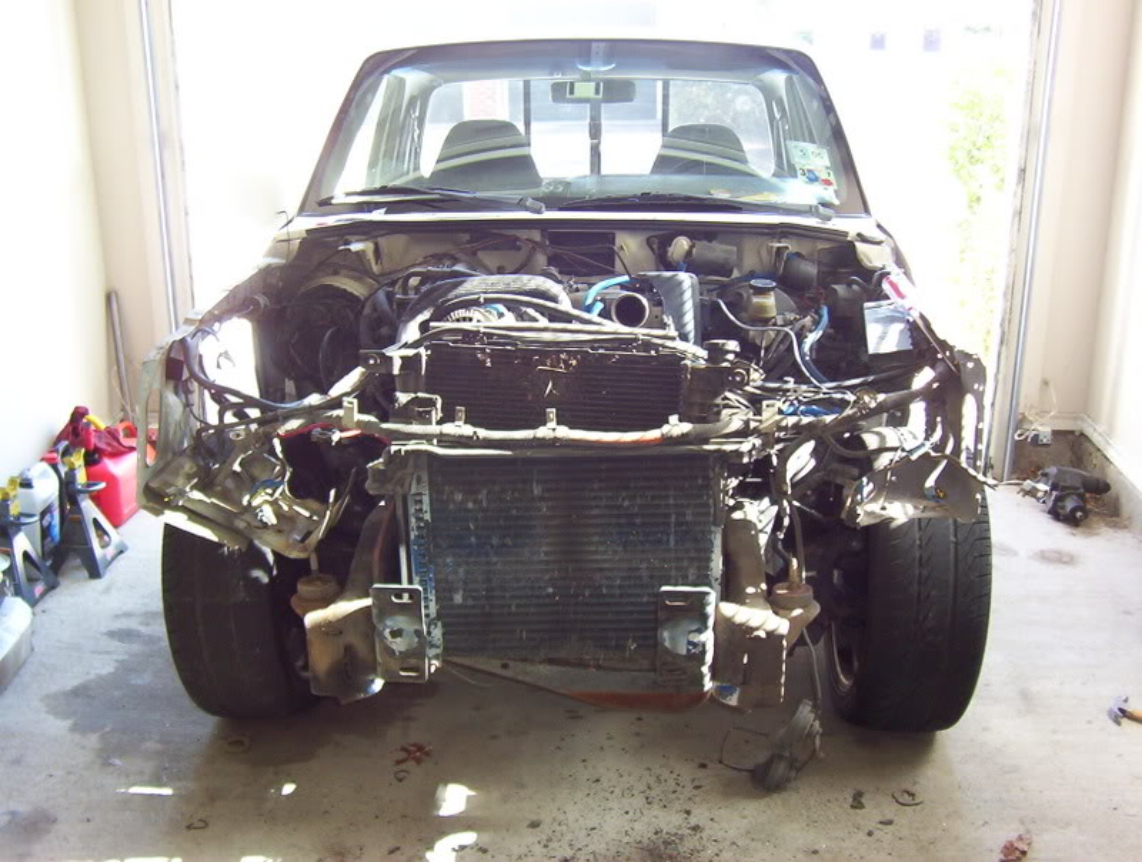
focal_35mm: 36
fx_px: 1191
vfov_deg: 39.8
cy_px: 431
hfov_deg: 51.2
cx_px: 571
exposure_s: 1/30
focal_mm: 5.54
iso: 140
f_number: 2.76
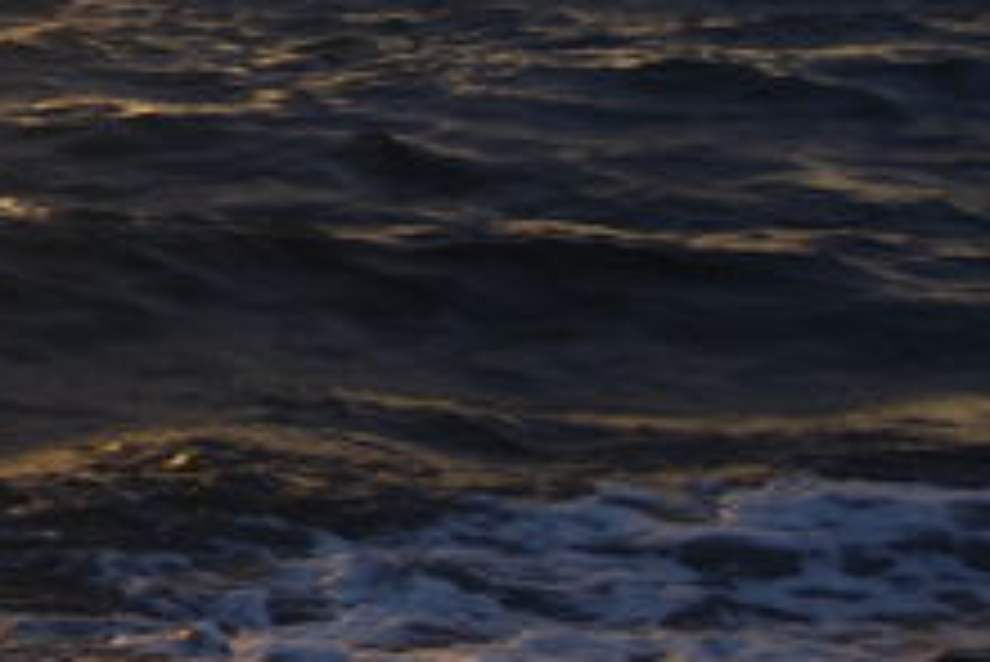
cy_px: -95
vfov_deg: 8.2
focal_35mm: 166
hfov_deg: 11.8
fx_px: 4569
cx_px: -549
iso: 100
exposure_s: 1/50
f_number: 4.5
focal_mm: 27
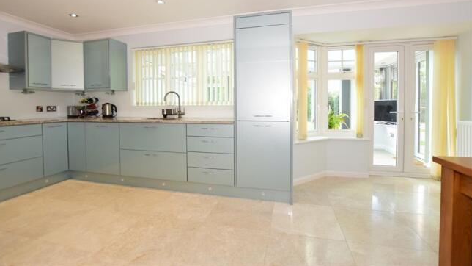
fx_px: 200
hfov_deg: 99.4
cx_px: 235
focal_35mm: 16
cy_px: 106
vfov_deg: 66.4
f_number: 5
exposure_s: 1/60
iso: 200
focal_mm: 10
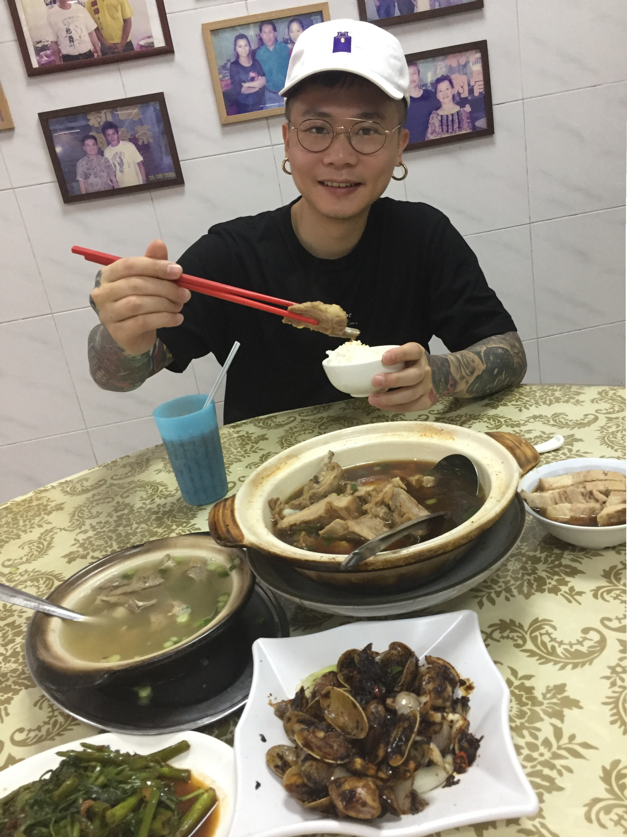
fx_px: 700
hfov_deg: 48.2
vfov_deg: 61.7
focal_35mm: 29
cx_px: 314
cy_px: 418
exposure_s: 1/33
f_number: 2.2
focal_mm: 4.2
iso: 250
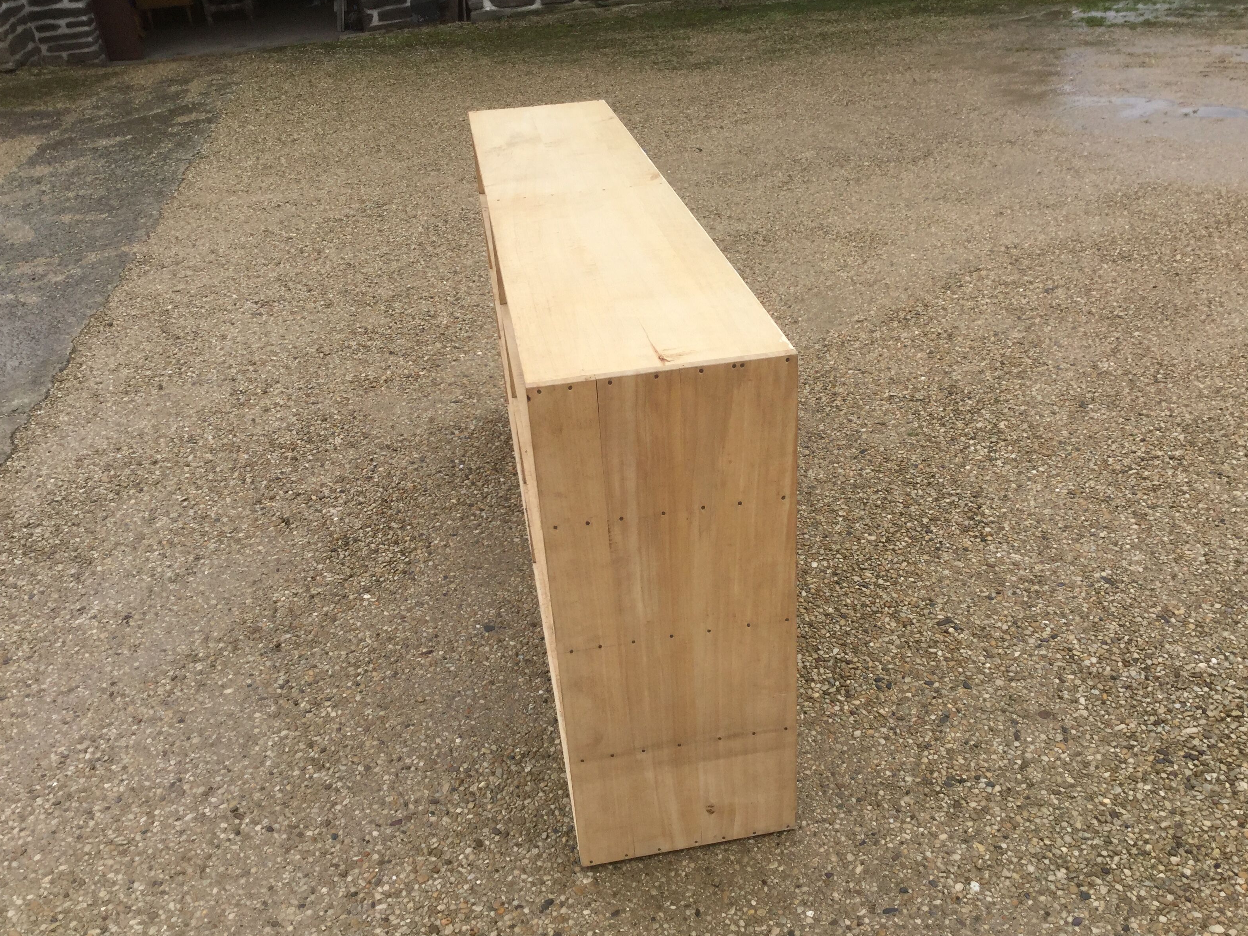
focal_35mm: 32
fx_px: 1154
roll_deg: +4.2
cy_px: 461
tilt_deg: -31.1
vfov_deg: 44.2
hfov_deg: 56.8
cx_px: 639
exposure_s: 1/641
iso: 25
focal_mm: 3.3
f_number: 2.4
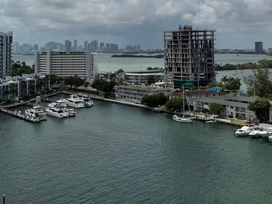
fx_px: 401
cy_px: 25
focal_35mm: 51
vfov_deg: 27.6
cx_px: 125
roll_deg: -1.7
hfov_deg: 37.5
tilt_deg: +0.2
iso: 64
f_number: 1.78
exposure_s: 1/12346
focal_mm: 6.76
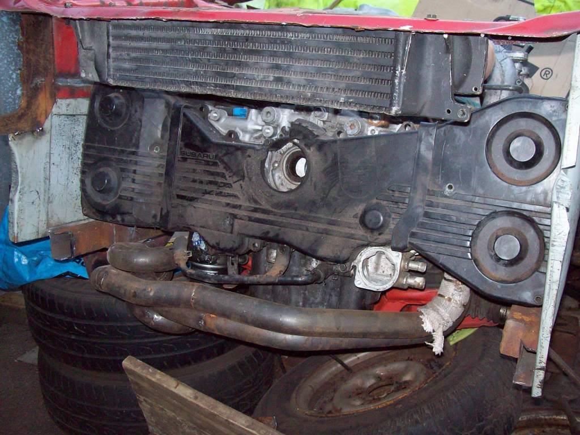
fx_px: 603
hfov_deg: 51.4
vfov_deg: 39.7
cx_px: 290
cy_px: 218
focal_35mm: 36
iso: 200
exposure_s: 1/64
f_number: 2.7
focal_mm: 6
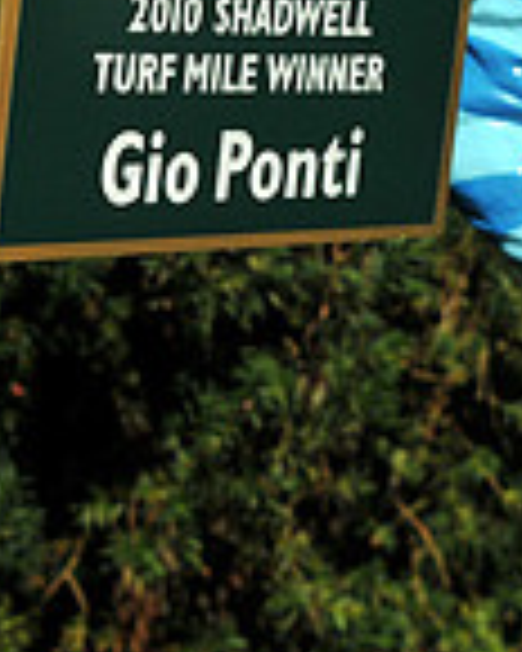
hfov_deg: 9.7
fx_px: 3051
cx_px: 446
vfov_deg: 12.1
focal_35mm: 158
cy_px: 38
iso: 200
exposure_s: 1/2500
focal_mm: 28
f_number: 5
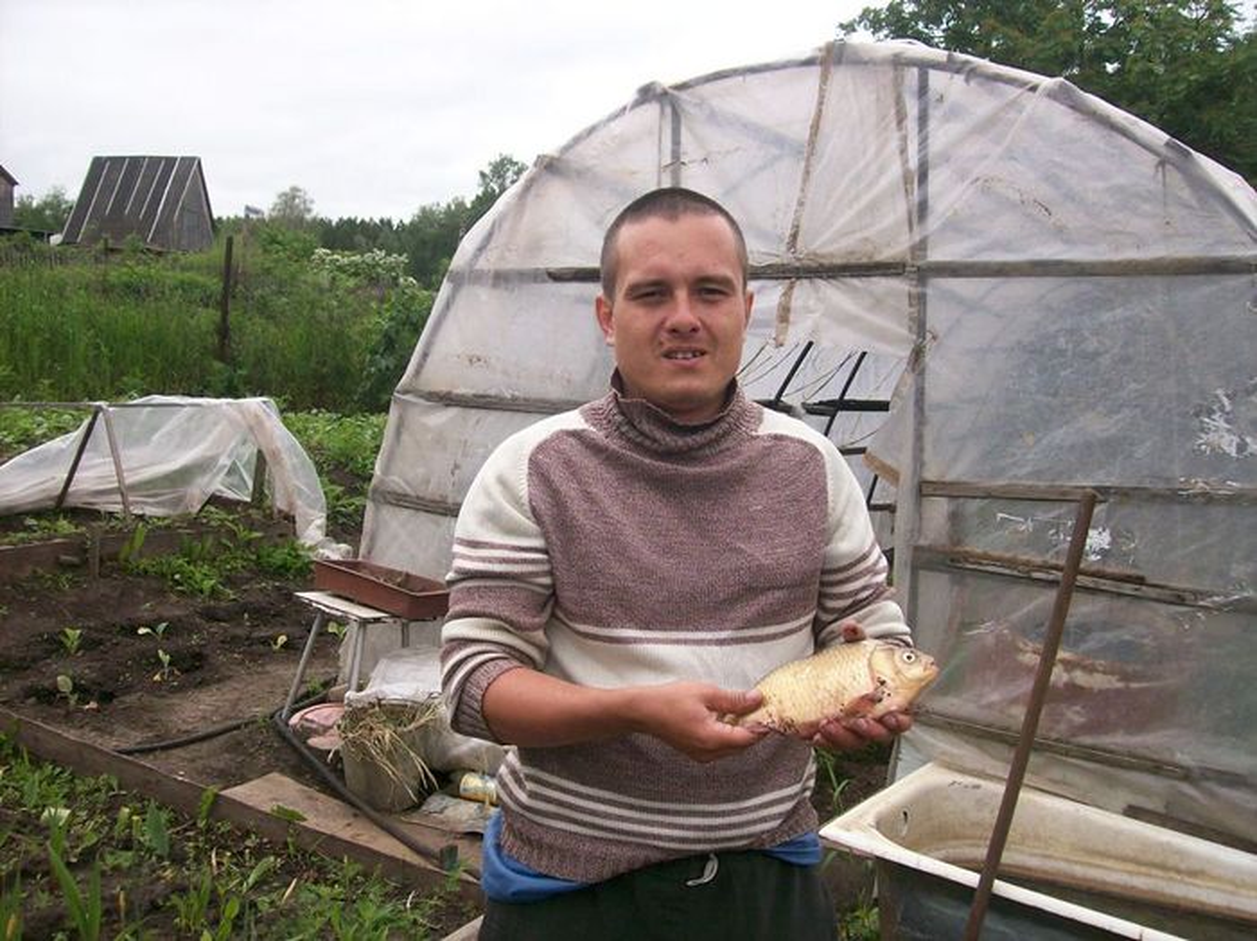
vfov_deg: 39.6
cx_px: 628
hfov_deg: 51.4
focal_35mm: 36
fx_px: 1306
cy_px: 470
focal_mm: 6
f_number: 2.7
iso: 80
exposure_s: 1/575
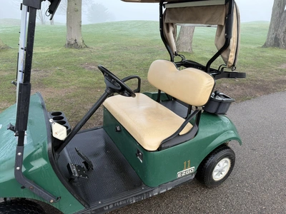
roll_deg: -2.9
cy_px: 107
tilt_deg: -20.3
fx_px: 198
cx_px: 143
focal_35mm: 24
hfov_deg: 71.6
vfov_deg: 56.8
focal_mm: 6.76
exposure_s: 1/121
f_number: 1.78
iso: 100
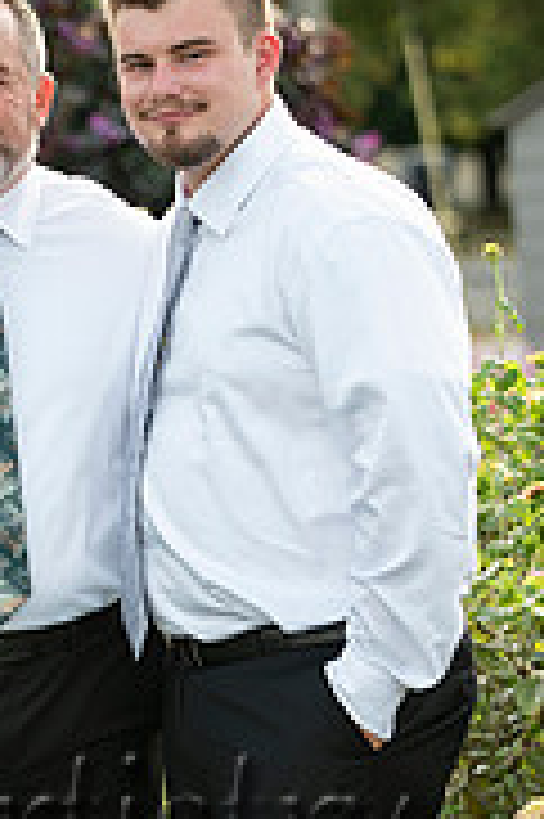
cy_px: 590
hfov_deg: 5.5
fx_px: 5609
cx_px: 54
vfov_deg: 8.3
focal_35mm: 247
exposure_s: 1/400
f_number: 2.8
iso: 125
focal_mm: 100
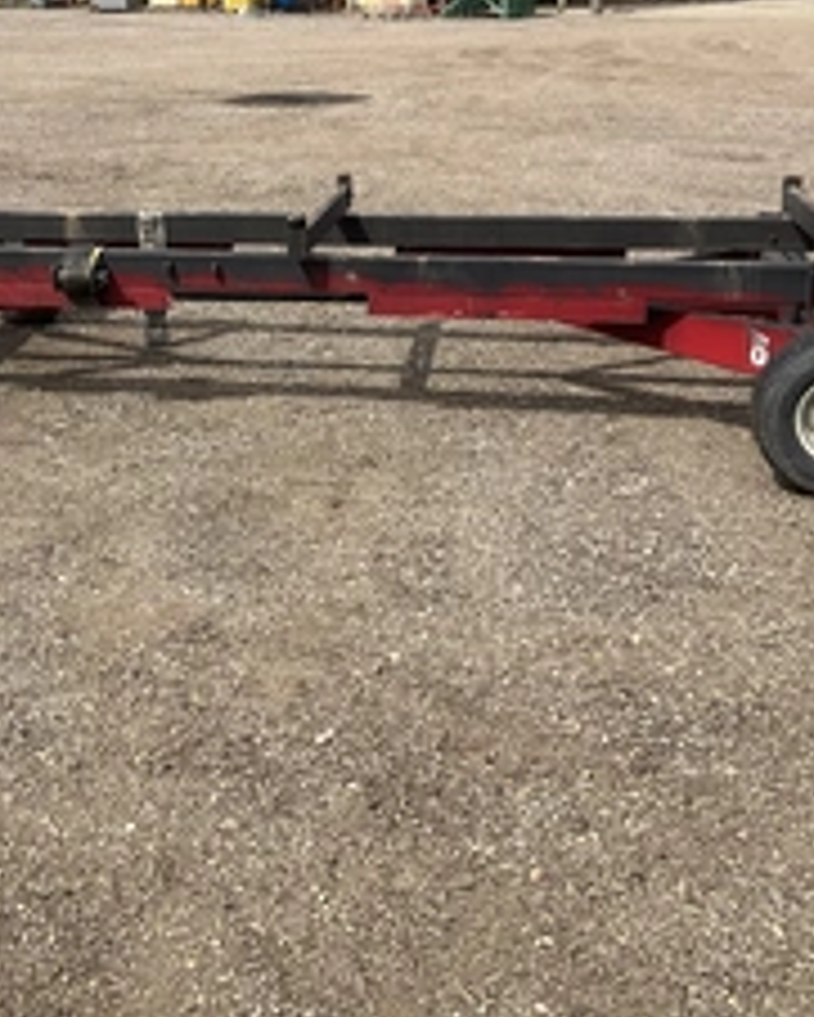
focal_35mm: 50
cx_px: 243
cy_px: 346
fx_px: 1505
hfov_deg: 30.0
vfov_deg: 37.0
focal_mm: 3
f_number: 1.8
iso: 25
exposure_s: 1/1451
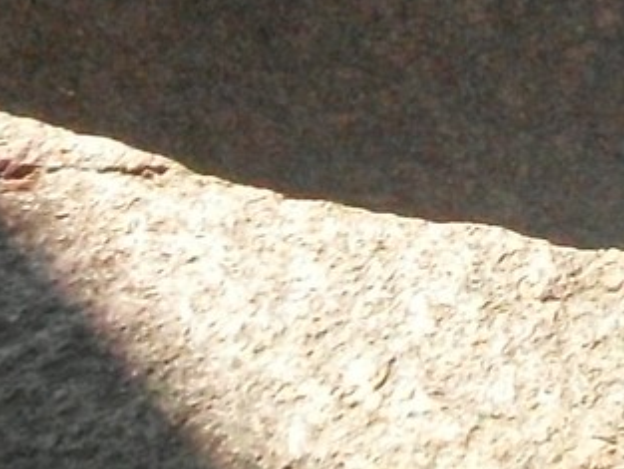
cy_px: -580
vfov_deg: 8.0
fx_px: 3138
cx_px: 1129
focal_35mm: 174
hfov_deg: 10.6
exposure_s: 1/250
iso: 400
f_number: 8.4
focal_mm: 6.3
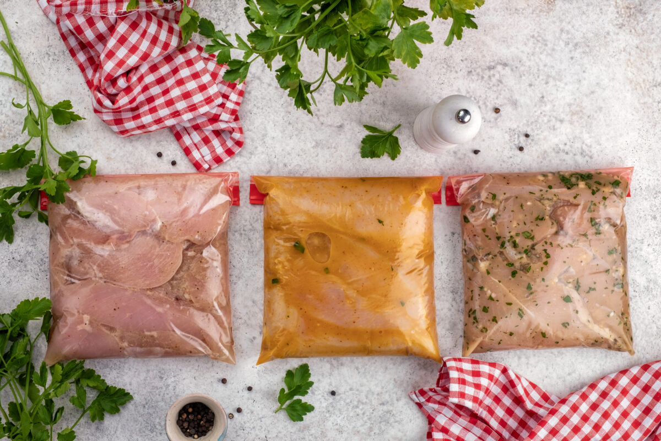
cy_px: 220
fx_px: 1138
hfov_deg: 32.4
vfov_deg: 21.9
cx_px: 330
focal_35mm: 62
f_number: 10
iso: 100
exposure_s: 1/125
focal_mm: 41.4
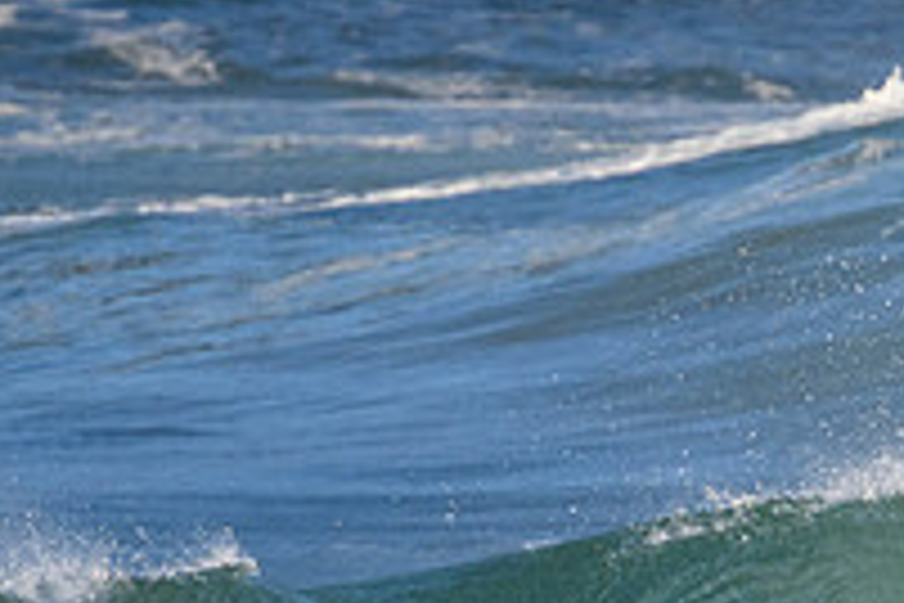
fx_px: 57902
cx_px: 891
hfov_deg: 0.9
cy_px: 812
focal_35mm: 2306
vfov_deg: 0.6
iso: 2800
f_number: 11
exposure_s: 1/2000
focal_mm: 800
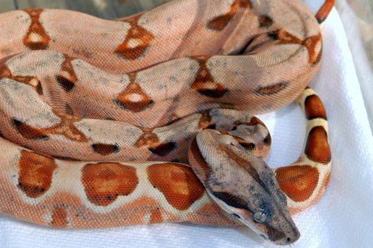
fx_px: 2151
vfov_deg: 6.6
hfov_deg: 9.9
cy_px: 128
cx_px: 145
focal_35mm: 208
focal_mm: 105
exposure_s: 1/180
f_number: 10
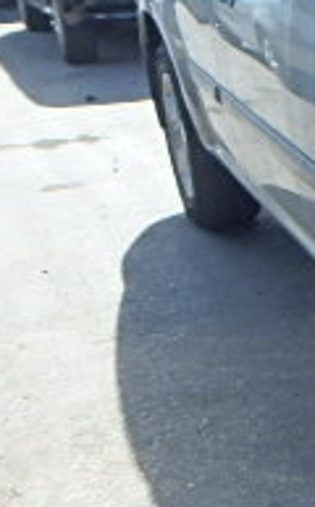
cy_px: 187
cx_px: 803
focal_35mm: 74
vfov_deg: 27.8
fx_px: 1020
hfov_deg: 12.6
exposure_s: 1/640
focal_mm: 3.7
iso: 125
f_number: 3.5
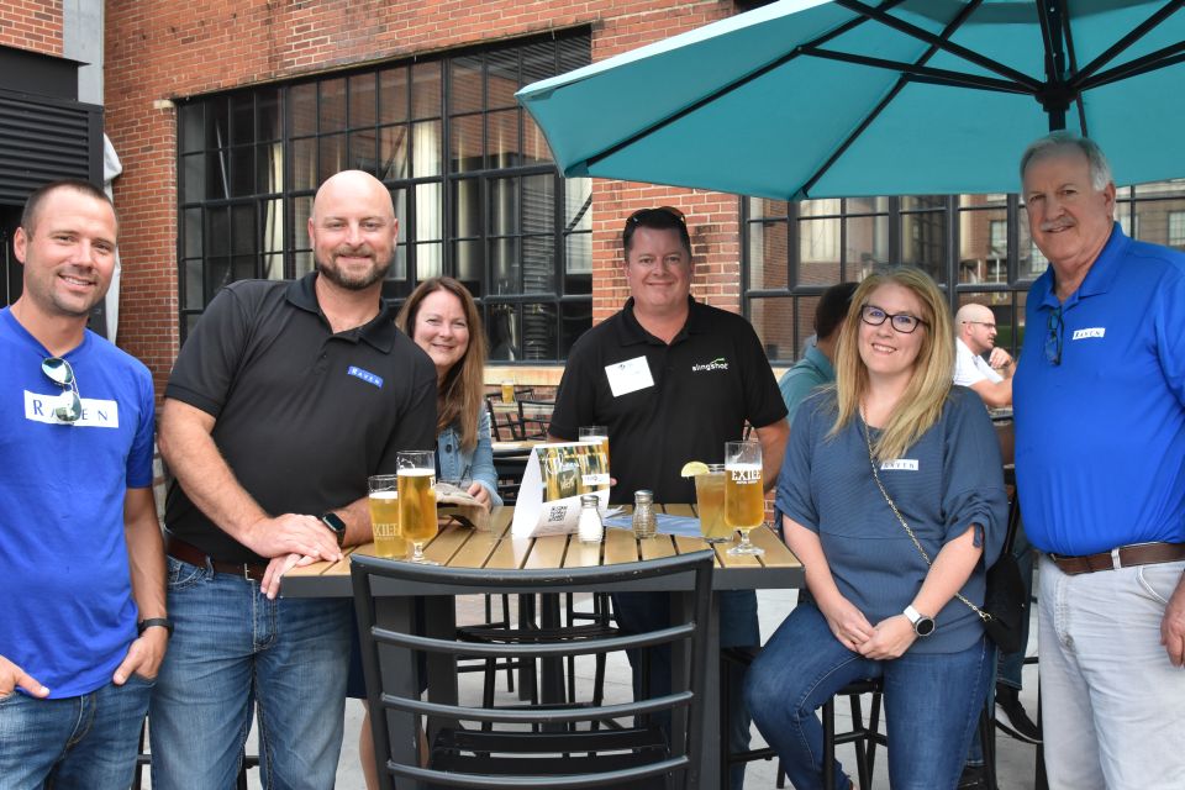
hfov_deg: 53.1
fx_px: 1185
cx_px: 592
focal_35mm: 36
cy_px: 395
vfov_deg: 36.9
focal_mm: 24
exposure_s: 1/200
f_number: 7.1
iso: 1250
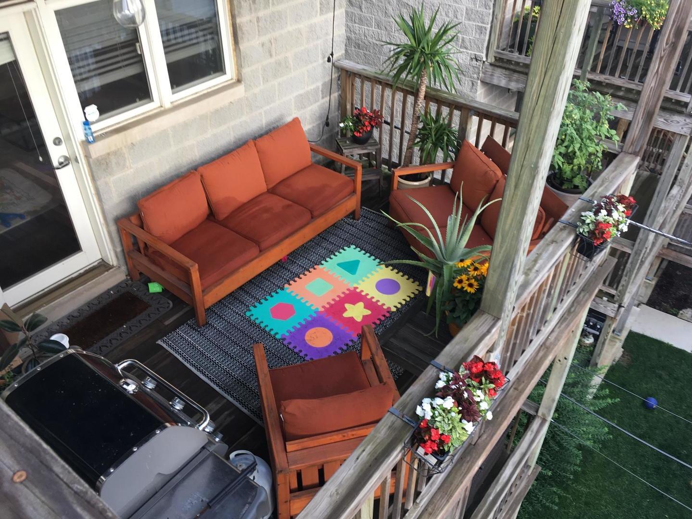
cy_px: 260
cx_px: 346
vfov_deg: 48.2
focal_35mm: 29
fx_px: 580
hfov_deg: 61.7
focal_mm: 4.15
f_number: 2.2
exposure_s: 1/60
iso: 25
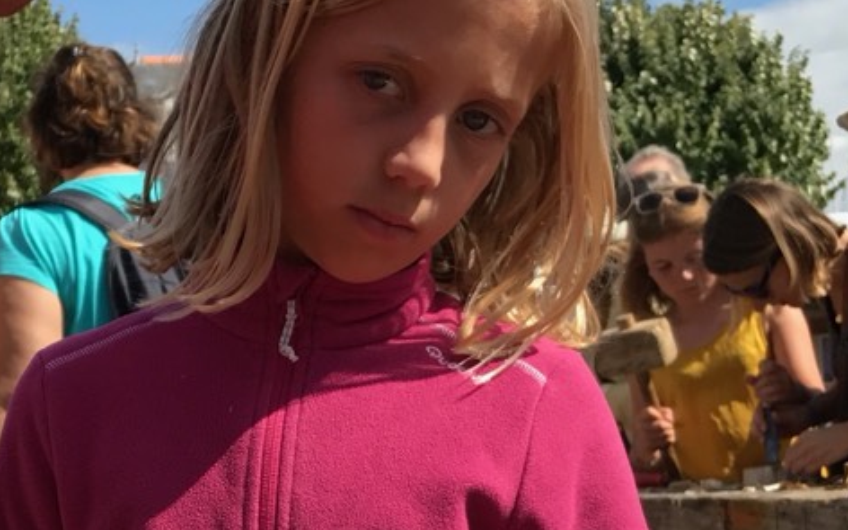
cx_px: 248
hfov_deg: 23.4
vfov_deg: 14.5
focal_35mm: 88
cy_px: 595
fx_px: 2034
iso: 20
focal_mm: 3.99
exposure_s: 1/1808
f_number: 1.8
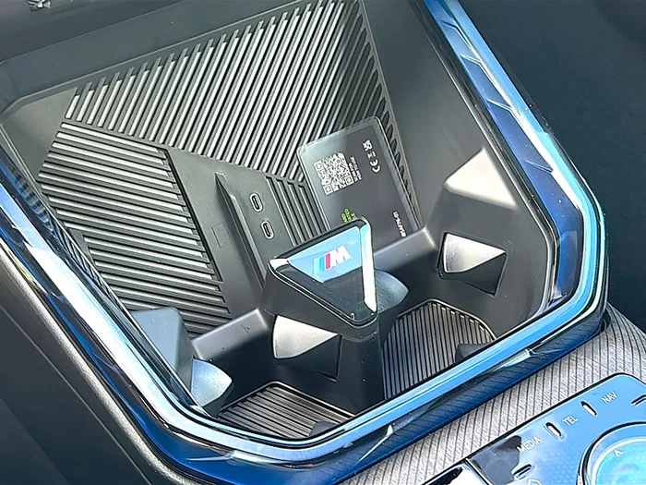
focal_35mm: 41
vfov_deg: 35.1
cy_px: 242
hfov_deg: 45.8
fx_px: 765
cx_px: 323
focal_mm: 6.86
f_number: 1.78
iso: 125
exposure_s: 1/84
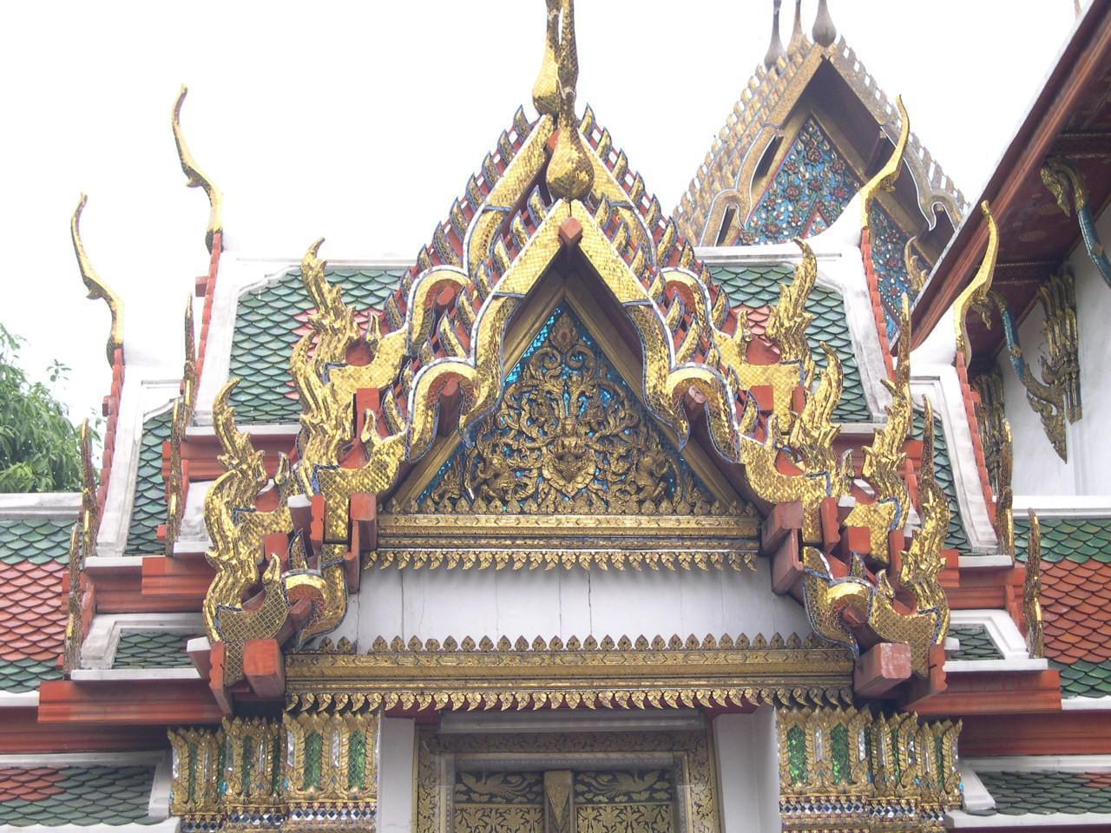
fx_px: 1990
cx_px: 556
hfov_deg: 31.2
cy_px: 416
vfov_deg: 23.7
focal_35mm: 62
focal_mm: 13.2
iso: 100
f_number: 3.5
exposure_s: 1/250
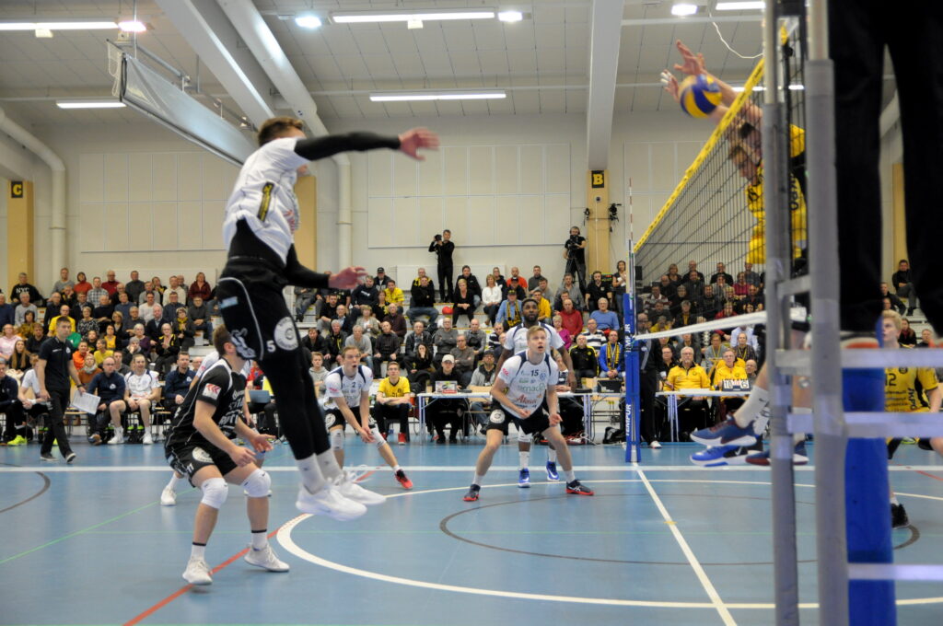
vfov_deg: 30.8
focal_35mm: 44
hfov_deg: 45.0
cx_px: 472
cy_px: 313
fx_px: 1138
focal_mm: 29
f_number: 2.8
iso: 1400
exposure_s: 1/320
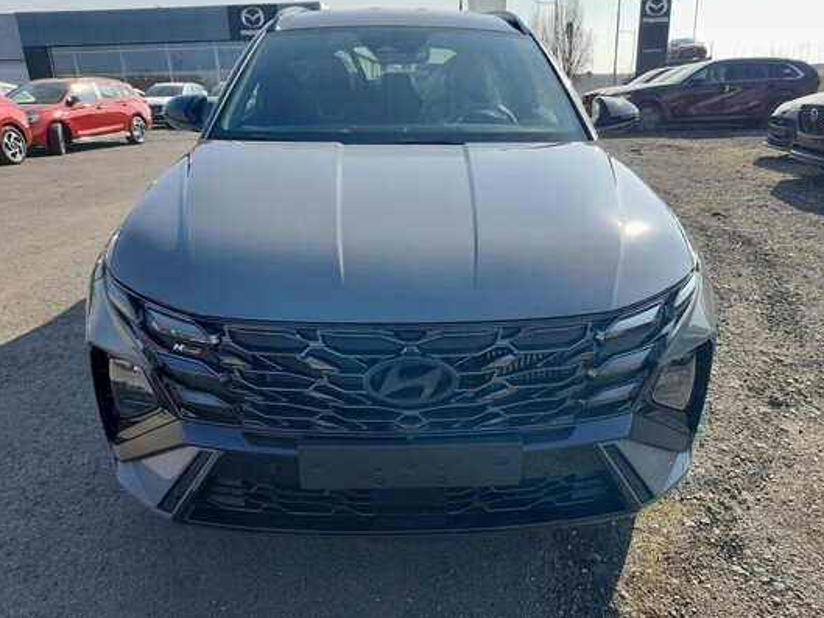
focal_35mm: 26
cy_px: 300
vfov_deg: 53.1
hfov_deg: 67.3
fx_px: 619
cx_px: 424
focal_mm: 4.6
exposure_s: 1/258
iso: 20
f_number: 2
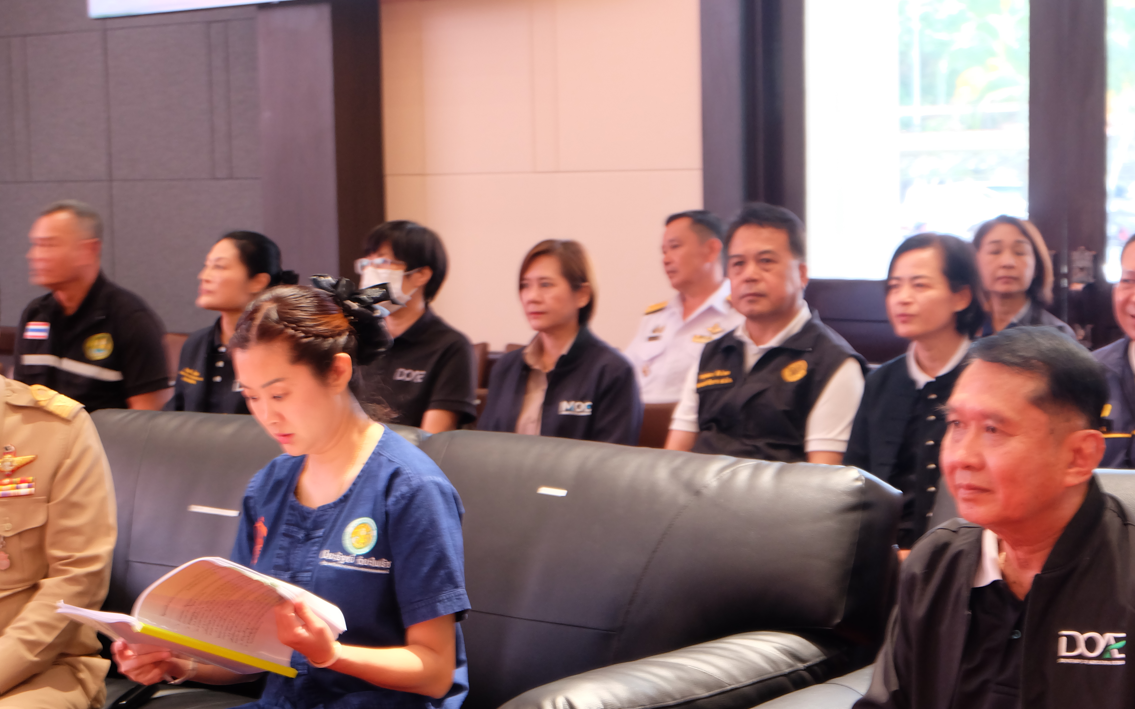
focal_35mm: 77
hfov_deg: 26.8
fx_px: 2382
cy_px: 365
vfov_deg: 16.9
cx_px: 569
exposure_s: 1/8
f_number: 5.6
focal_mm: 50
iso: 1600
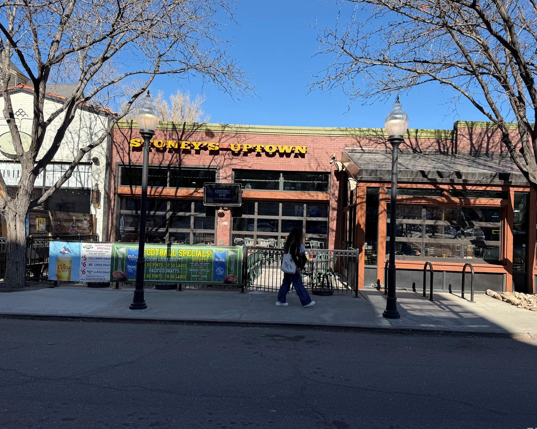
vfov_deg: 54.9
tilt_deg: +1.2
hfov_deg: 65.9
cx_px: 289
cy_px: 217
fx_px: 413
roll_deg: -1.9
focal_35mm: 26
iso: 80
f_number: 1.78
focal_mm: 6.76
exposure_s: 1/2611
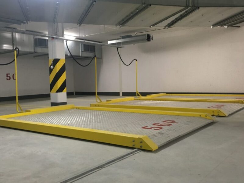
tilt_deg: -4.0
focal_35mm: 29
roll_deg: +1.1
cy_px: 92
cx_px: 122
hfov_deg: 61.7
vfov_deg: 48.2
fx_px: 204
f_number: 2.2
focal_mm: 4.15
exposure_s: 1/33
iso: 160
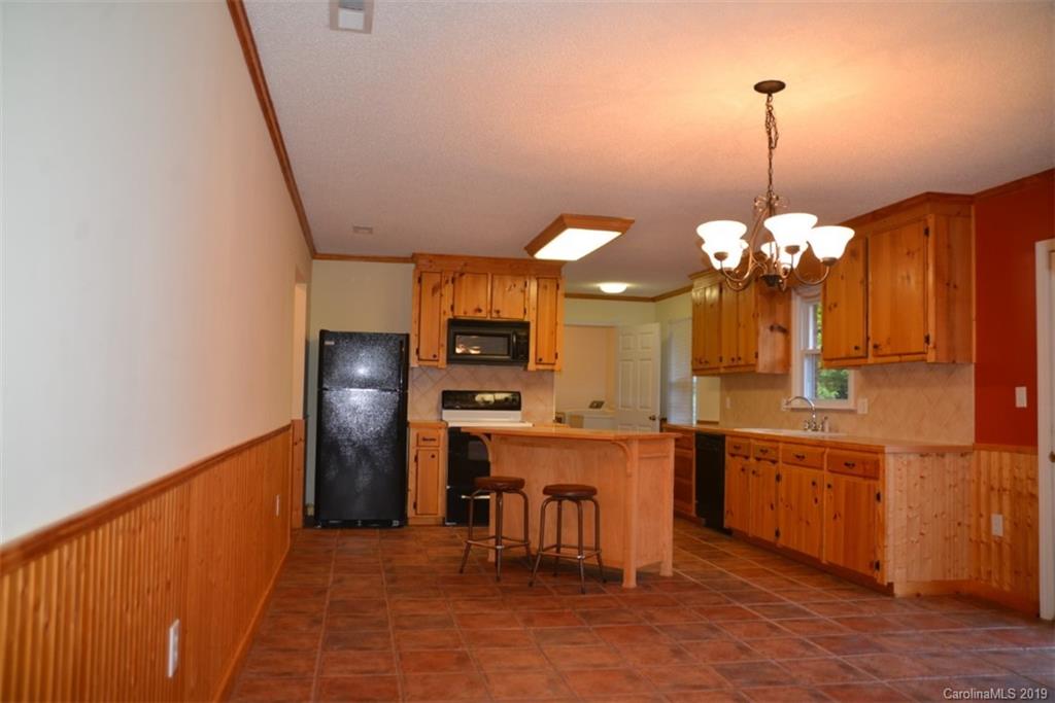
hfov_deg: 65.5
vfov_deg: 46.4
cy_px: 352
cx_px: 528
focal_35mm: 28
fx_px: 821
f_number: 3.8
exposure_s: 1/60
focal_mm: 28
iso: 450
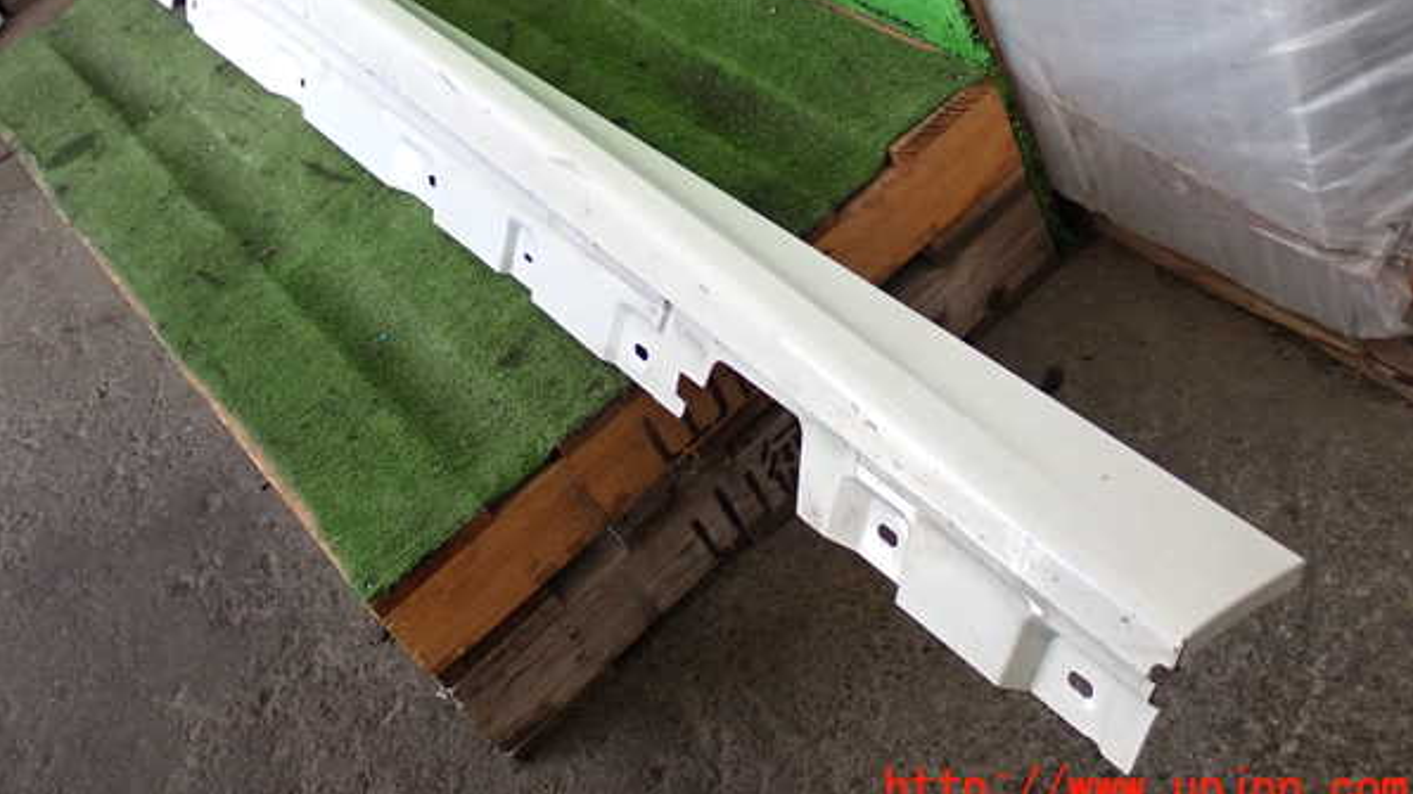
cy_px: 287
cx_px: 709
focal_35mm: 45
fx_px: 1686
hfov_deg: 45.5
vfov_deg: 26.4
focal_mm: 7.31
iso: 320
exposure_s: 1/125
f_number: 2.8
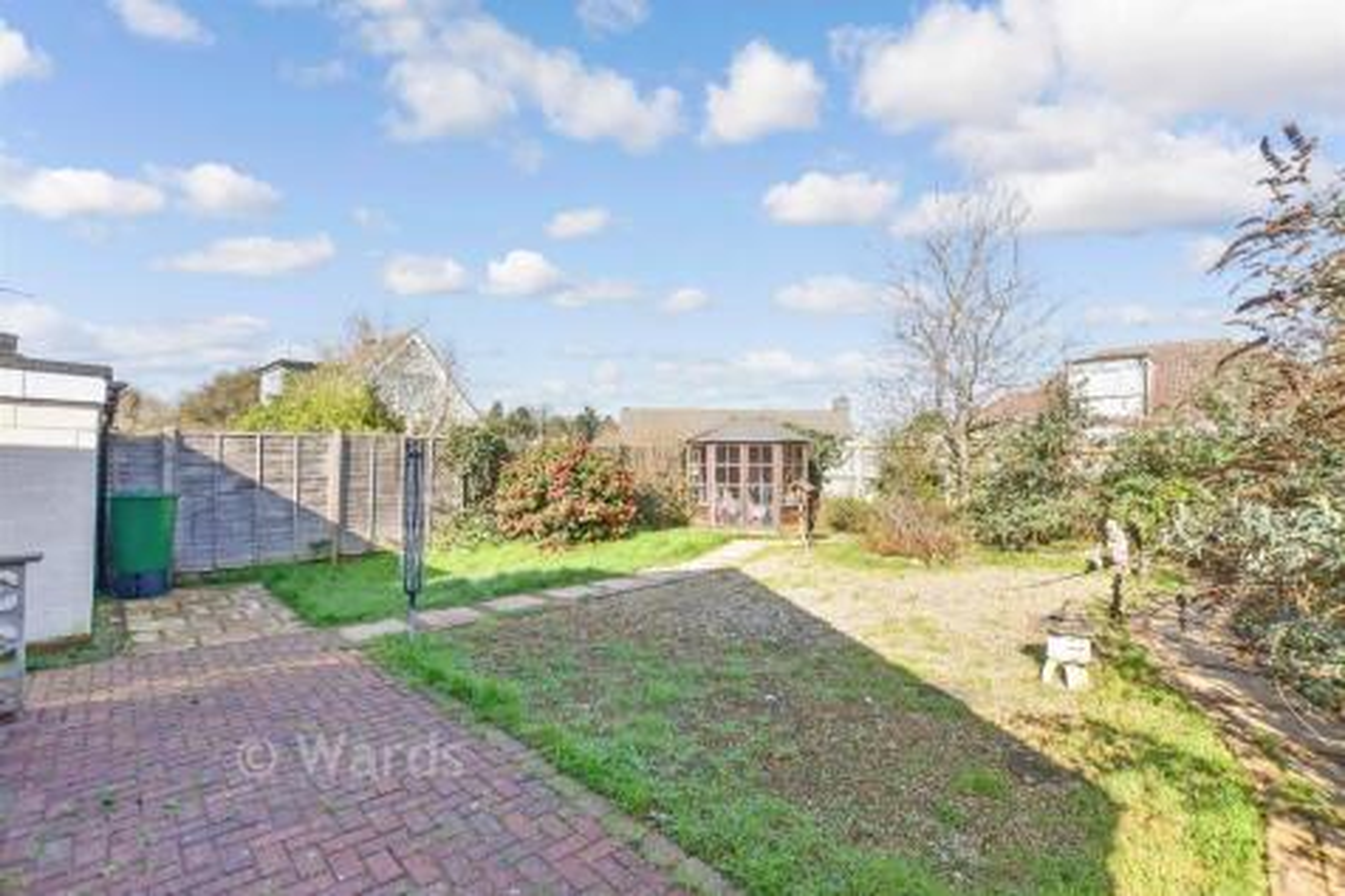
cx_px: 672
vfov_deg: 77.3
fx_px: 560
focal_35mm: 15
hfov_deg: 100.4
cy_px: 448
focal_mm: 10
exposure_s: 1/640
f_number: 8
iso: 320
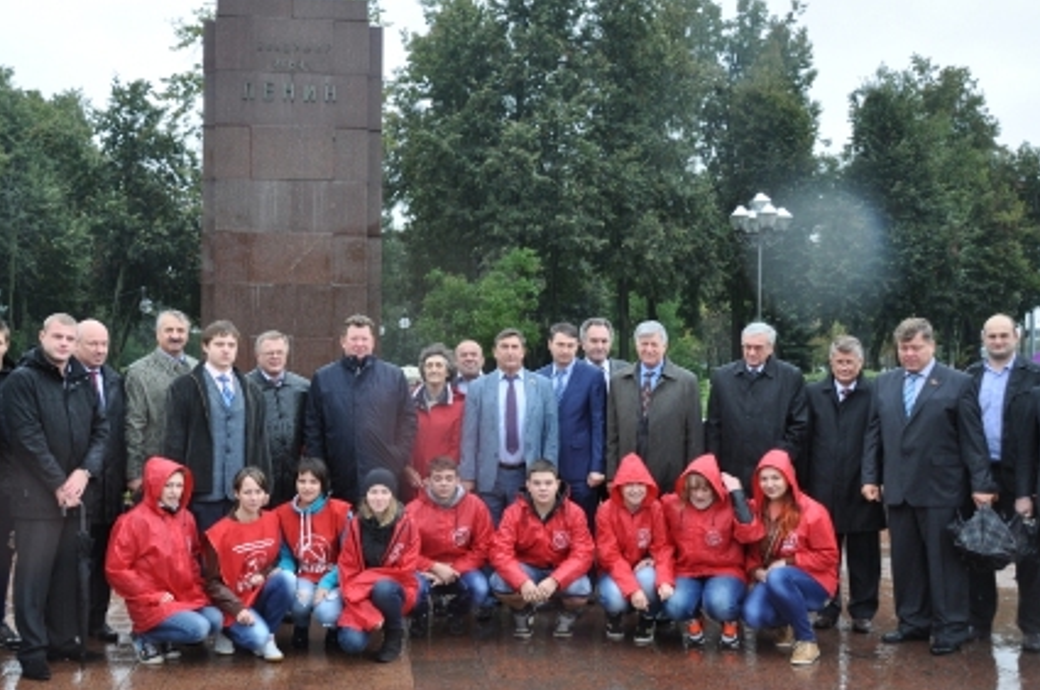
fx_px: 1125
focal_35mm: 39
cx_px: 477
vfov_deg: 34.1
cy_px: 368
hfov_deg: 49.6
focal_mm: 22
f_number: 6.3
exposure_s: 1/40
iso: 200
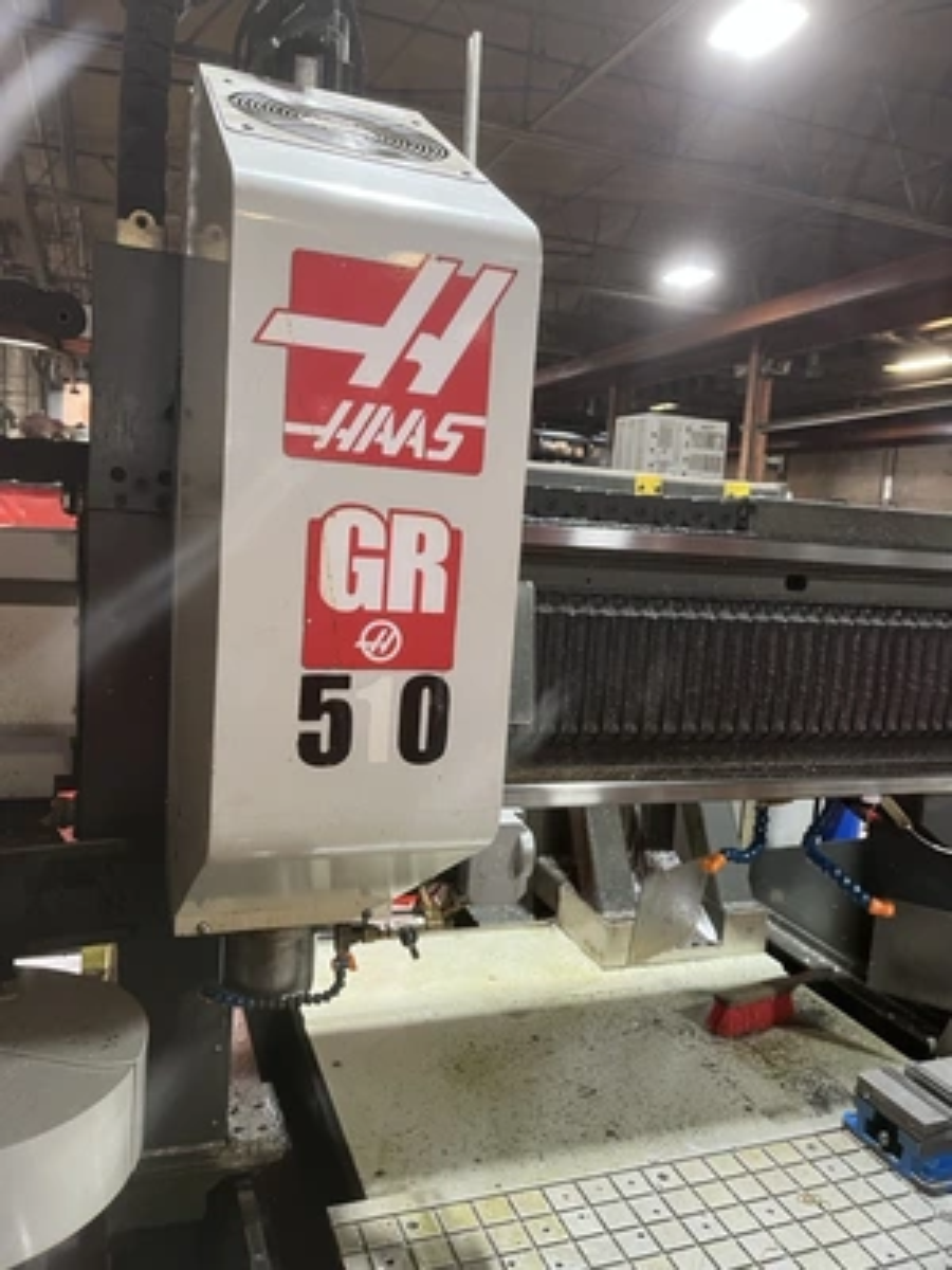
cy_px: 635
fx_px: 953
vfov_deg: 67.3
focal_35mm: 26
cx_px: 476
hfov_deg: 53.1
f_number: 1.6
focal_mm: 5.1
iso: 200
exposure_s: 1/60
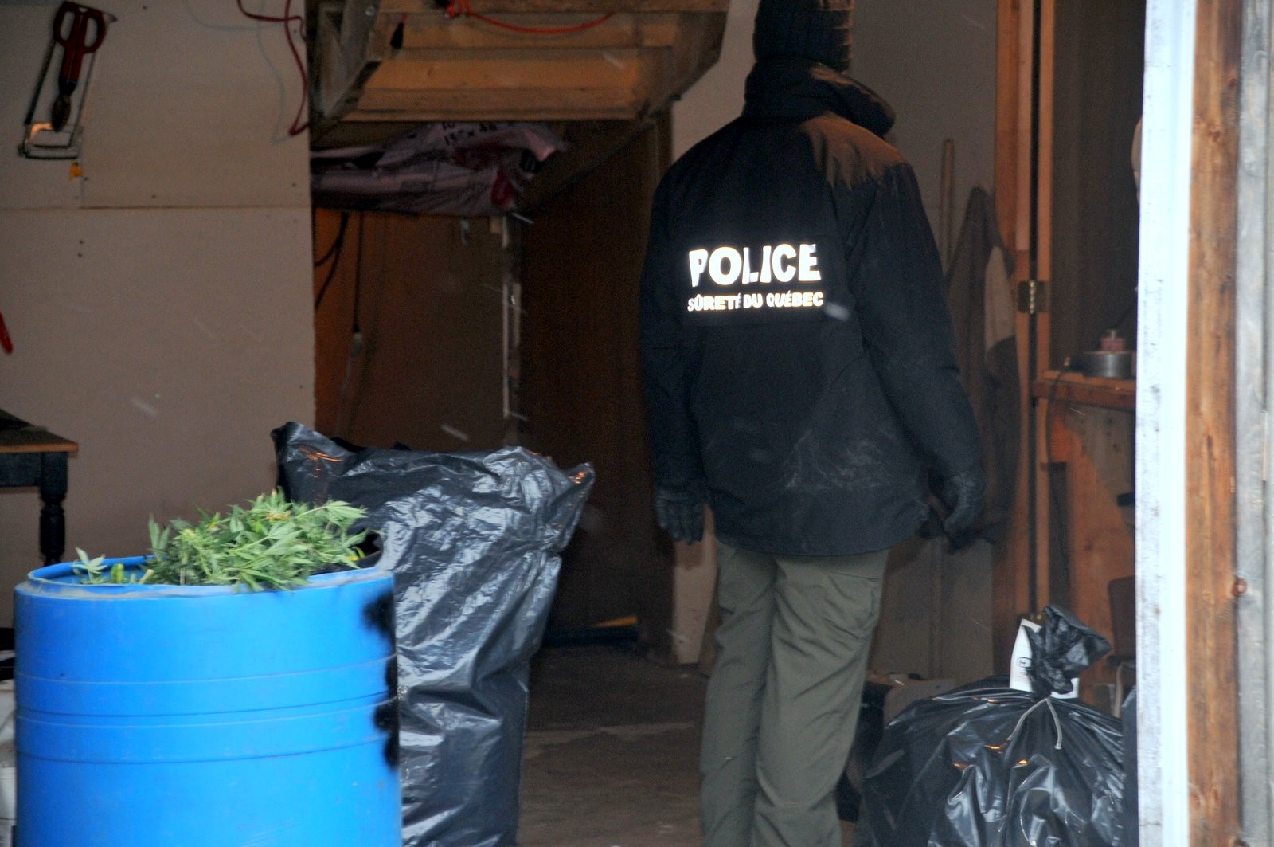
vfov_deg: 10.1
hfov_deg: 15.2
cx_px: 637
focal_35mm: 135
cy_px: 424
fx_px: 4772
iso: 500
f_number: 6.3
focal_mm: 90
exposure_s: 1/60
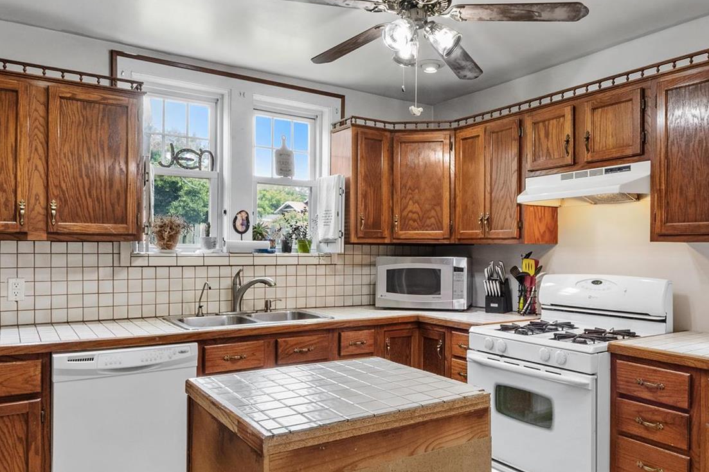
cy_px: 263
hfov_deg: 63.5
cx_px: 391
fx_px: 571
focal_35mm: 29
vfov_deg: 44.9
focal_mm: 10
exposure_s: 1/4
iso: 400
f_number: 10
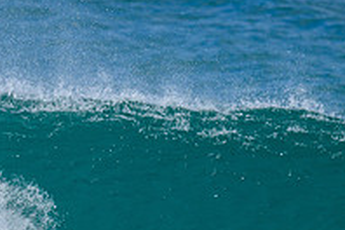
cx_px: -128
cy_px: 252
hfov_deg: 0.7
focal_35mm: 2980
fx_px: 28556
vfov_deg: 0.5
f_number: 6.3
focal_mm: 800
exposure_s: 1/2000
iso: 280
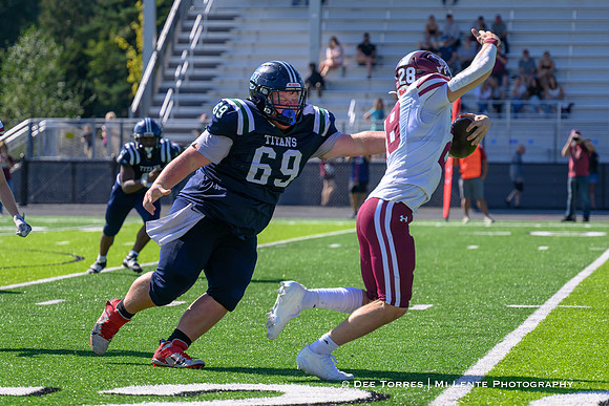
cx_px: 295
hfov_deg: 11.9
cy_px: 226
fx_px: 2926
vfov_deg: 7.9
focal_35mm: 173
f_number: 4
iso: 400
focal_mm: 130
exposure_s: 1/2500
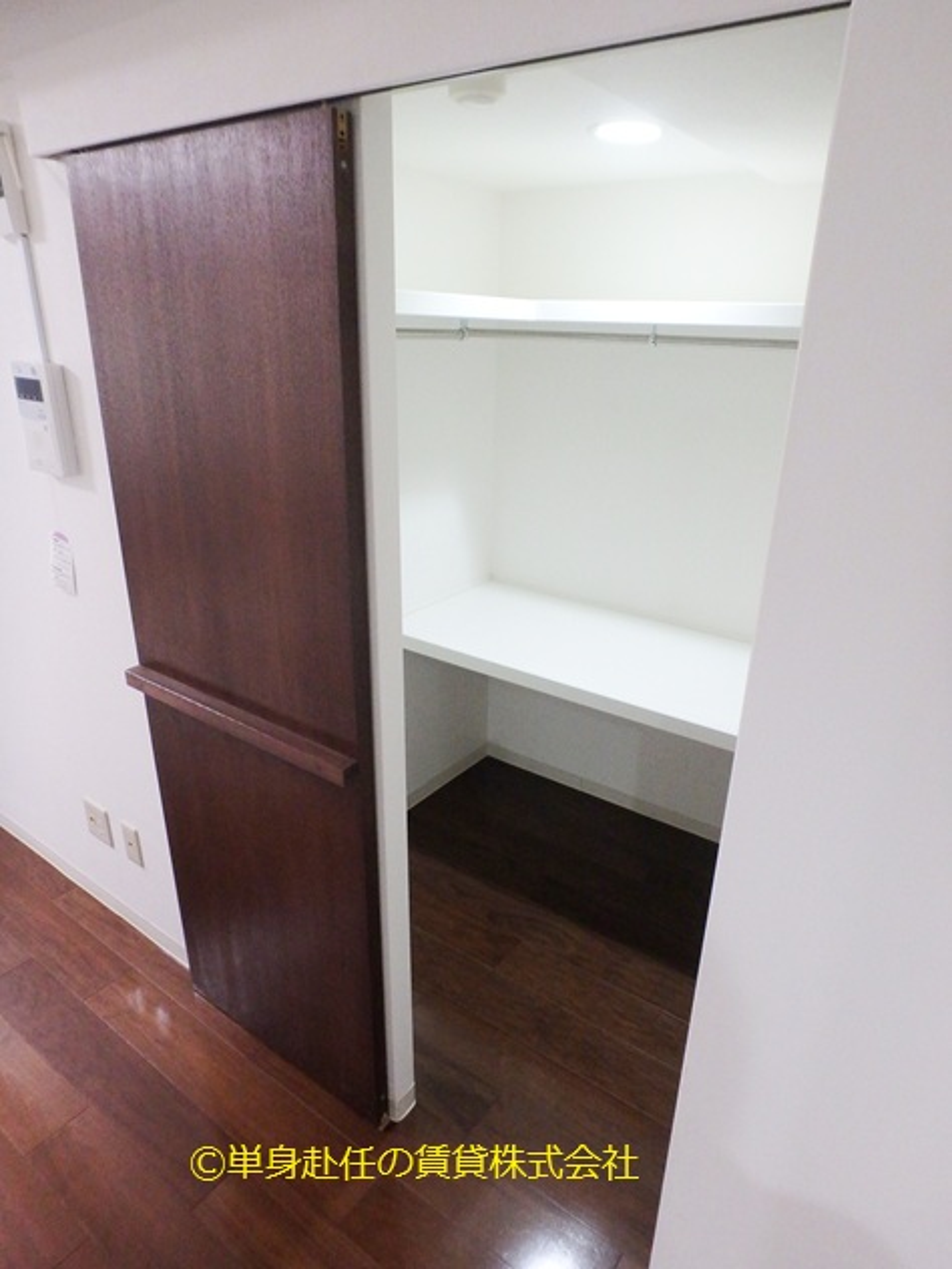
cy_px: 634
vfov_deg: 79.0
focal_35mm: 21
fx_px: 770
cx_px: 476
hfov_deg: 63.4
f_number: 3.5
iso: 500
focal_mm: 3.7
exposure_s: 1/30
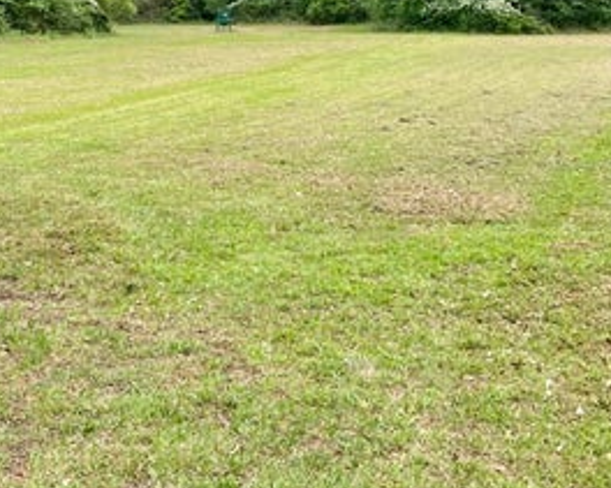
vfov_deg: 18.4
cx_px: 270
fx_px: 1482
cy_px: 44
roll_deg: +0.0
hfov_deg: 23.3
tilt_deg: -3.0
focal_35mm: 82
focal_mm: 5.7
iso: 50
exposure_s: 1/1112
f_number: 1.5
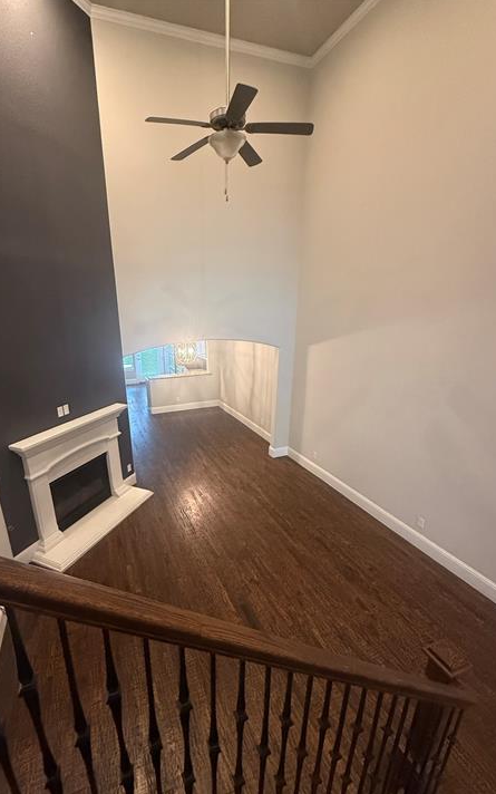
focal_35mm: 16
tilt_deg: -19.6
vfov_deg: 97.7
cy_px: 424
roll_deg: +0.7
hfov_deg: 70.8
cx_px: 207
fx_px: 346
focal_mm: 2.22
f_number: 2.2
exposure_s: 1/60
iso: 640
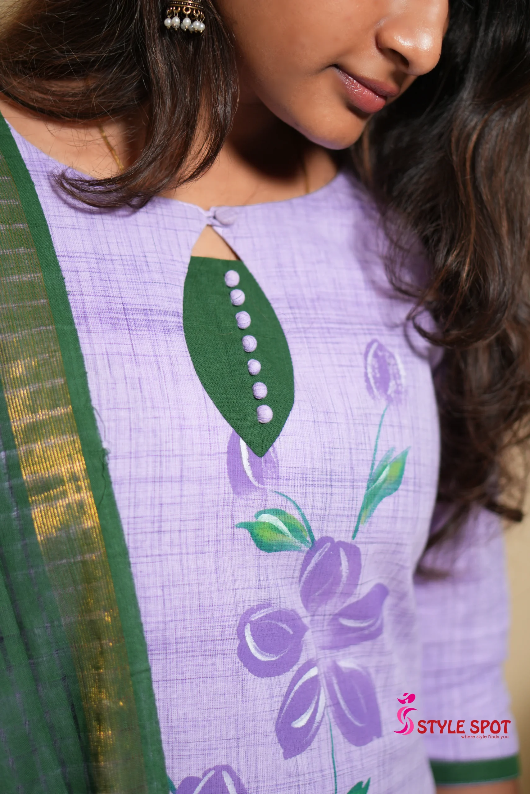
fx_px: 1656
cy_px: 397
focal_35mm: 75
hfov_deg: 18.2
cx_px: 265
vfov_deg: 27.0
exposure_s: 1/125
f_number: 1.8
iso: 320
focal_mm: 50
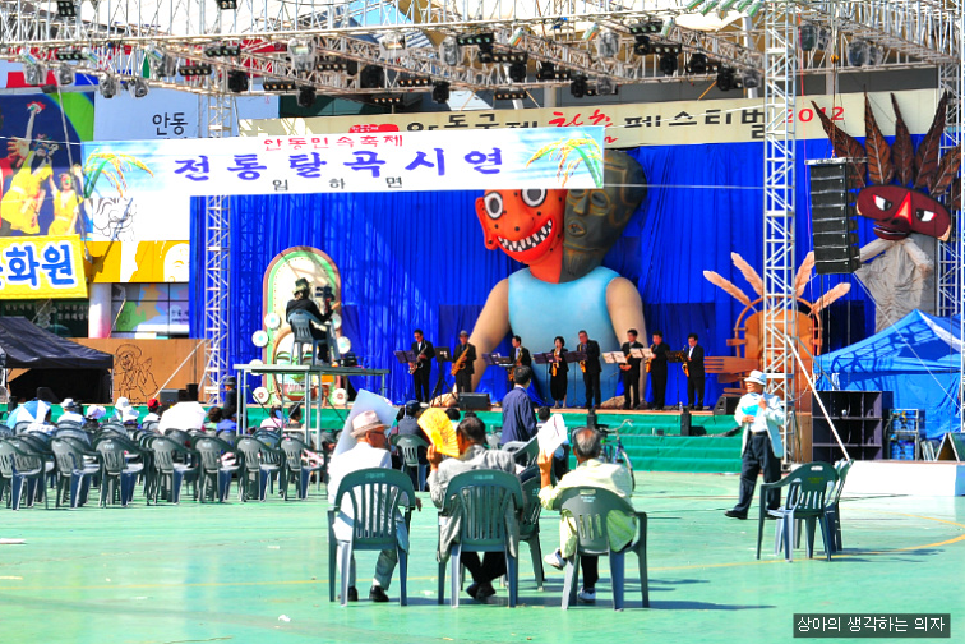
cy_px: 323
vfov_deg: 12.9
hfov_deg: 19.3
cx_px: 479
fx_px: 2841
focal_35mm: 106
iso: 200
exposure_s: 1/125
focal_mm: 70
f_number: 14
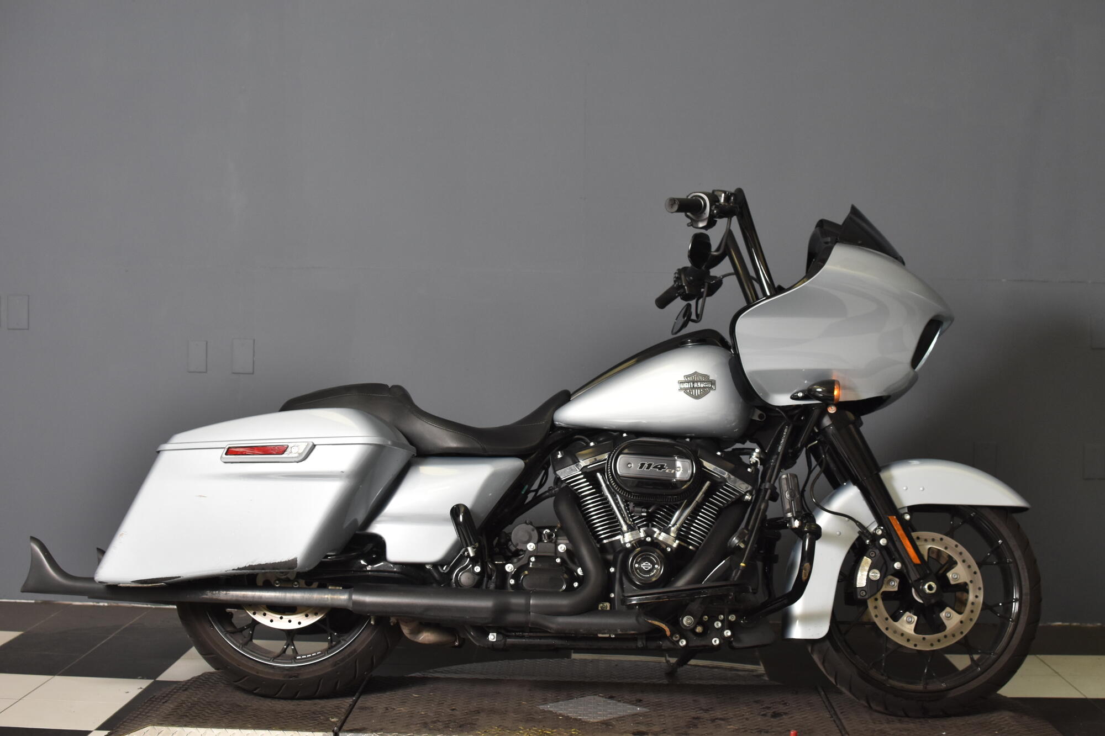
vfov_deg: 25.7
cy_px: 368
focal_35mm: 52
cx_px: 552
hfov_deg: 37.9
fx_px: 1611
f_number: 4.5
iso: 800
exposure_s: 1/160
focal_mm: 35
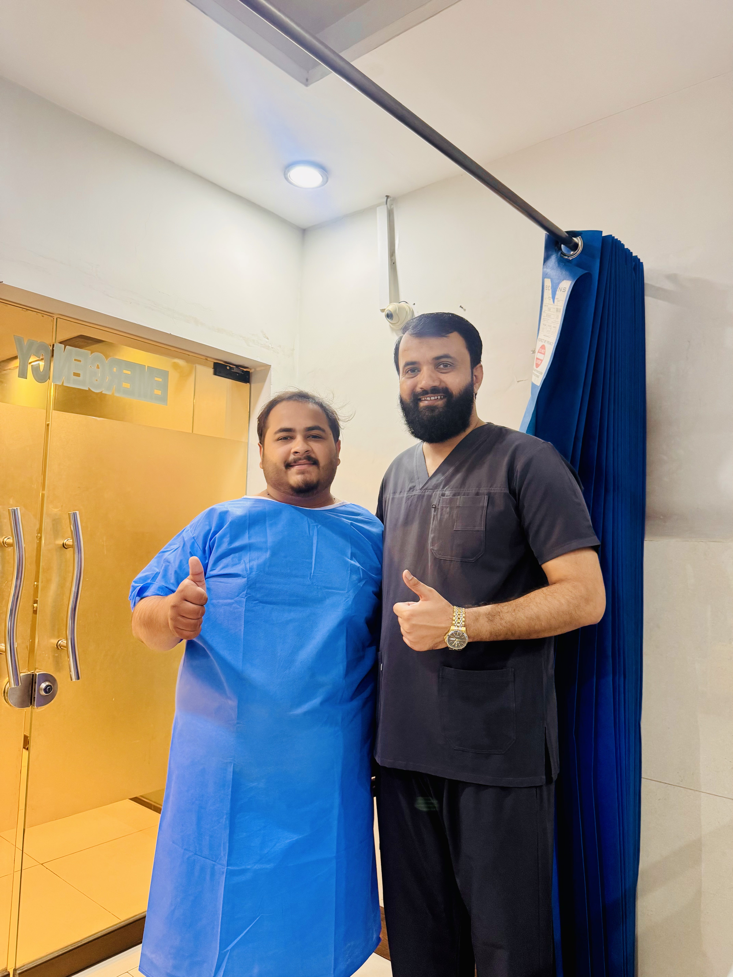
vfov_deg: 71.6
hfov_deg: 56.8
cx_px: 366
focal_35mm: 24
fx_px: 678
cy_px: 488
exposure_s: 1/50
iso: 250
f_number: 1.78
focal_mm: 6.76
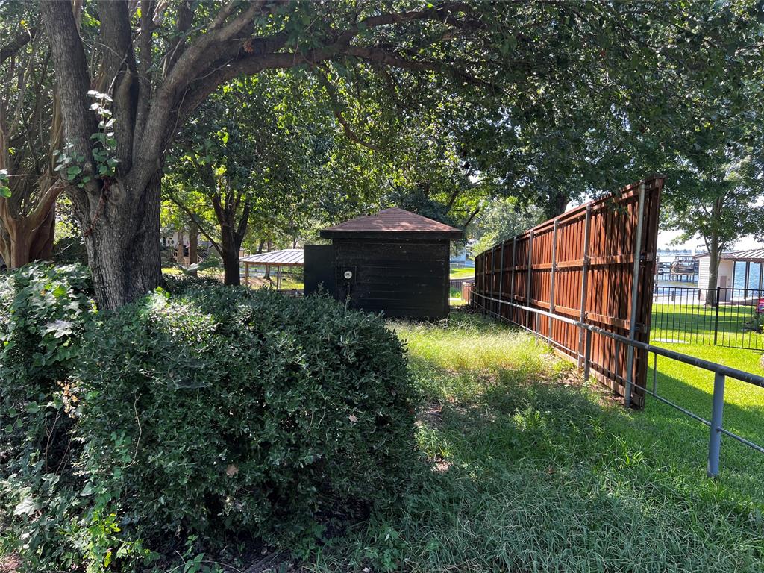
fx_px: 574
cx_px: 382
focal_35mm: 26
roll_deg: -1.1
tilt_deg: -4.8
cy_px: 286
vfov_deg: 53.1
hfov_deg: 67.3
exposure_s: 1/252
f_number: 1.5
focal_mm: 5.7
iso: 50
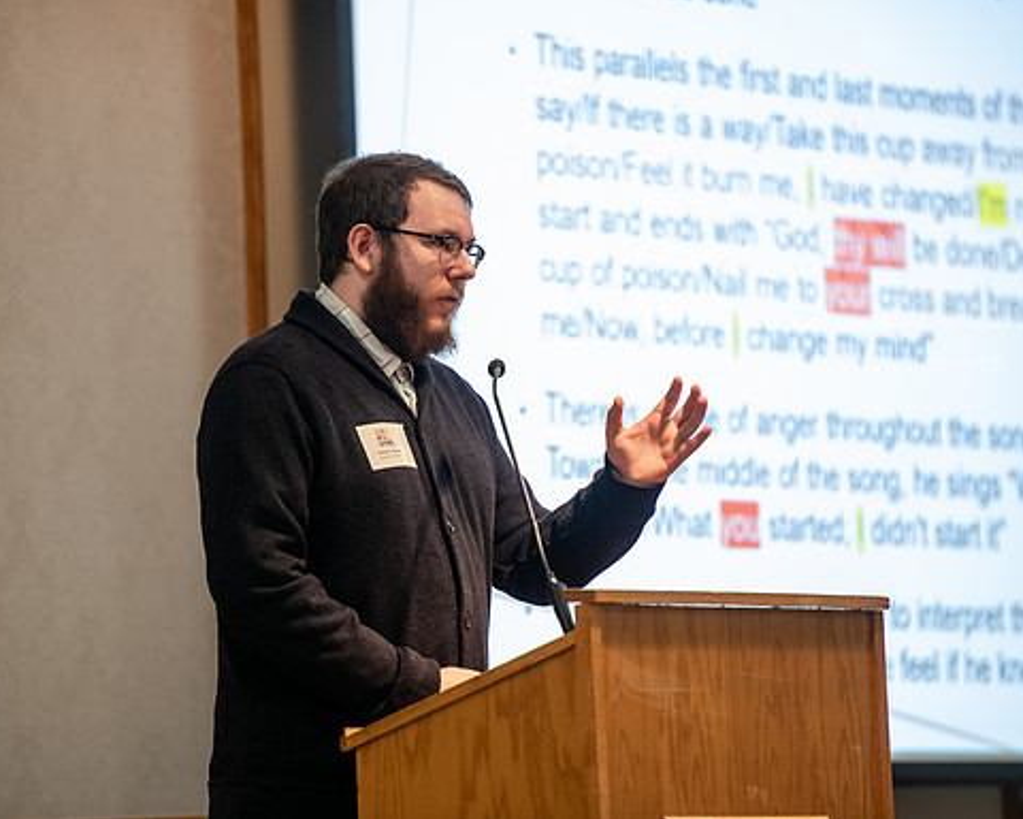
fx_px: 6691
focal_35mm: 221
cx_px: 422
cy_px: 408
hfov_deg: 8.7
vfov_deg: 7.0
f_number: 3.2
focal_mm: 195
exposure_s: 1/200
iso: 2000
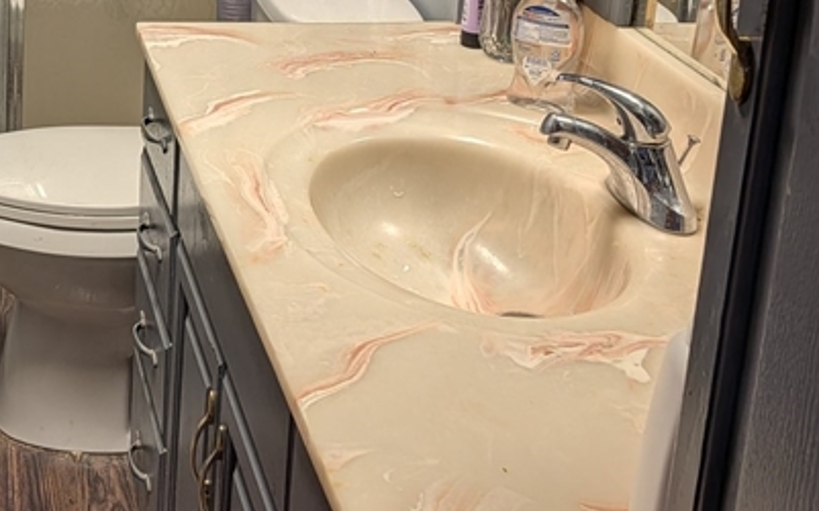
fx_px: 1450
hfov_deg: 30.3
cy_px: -43
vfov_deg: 19.2
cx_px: 94
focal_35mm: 65
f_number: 1.7
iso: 39
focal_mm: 4.53
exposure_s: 1/120
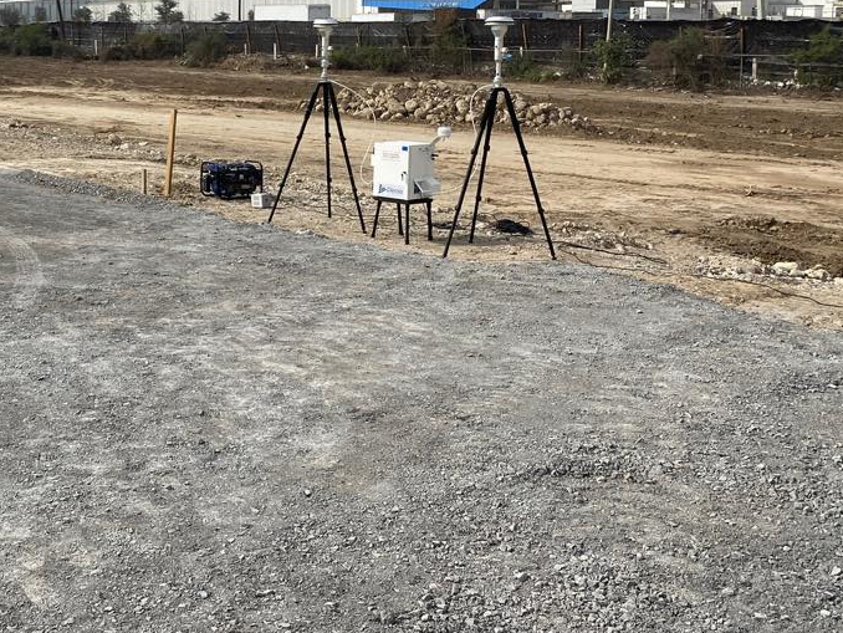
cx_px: 164
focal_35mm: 46
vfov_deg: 30.9
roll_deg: -0.5
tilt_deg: -4.2
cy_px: 147
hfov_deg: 39.5
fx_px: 1121
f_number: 1.8
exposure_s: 1/5236
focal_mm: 4.25
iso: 32
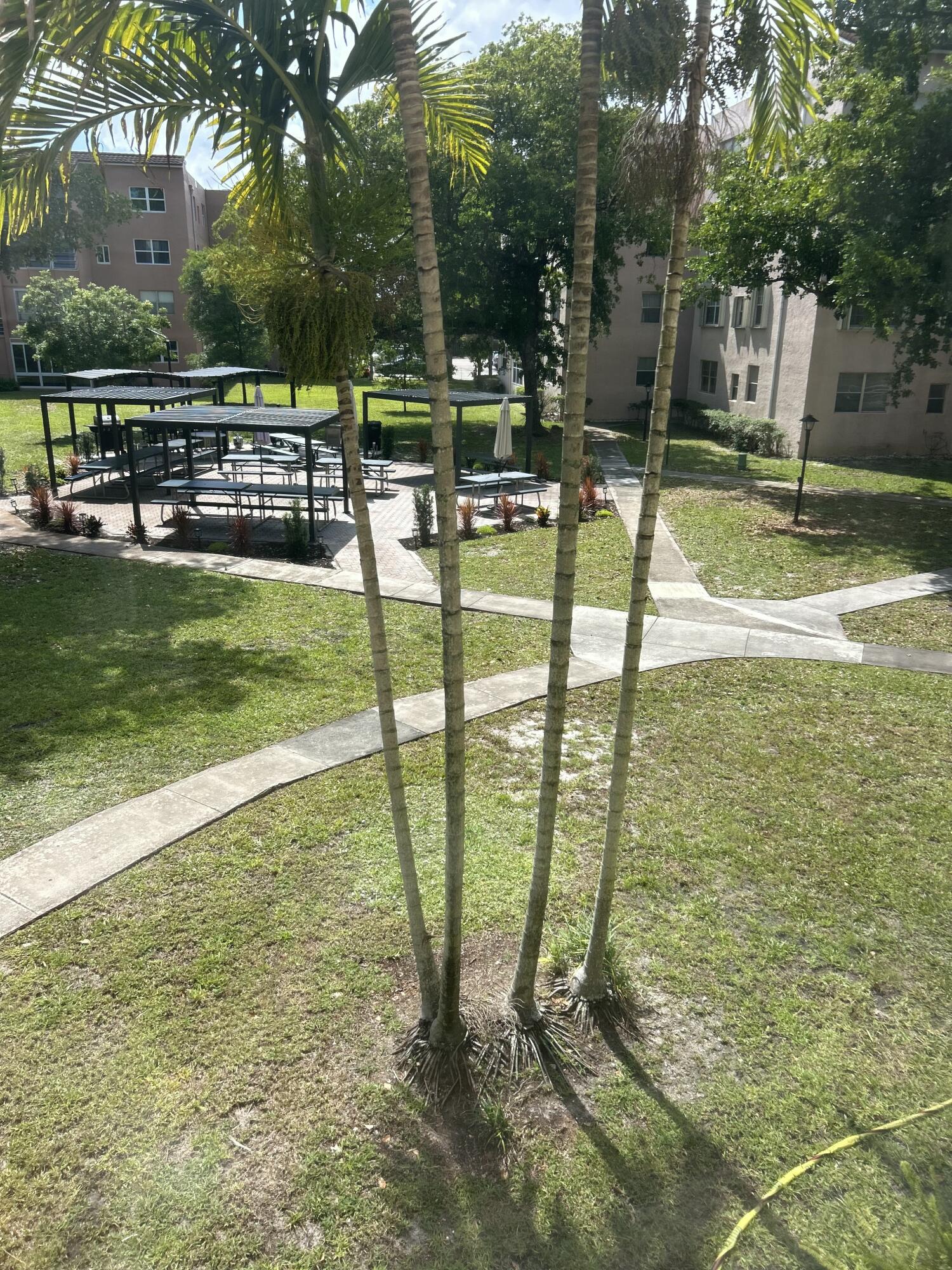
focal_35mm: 26
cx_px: 476
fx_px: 953
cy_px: 635
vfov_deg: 67.3
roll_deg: -1.7
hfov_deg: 53.1
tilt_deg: -18.4
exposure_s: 1/1838
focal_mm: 5.7
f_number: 1.5
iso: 50
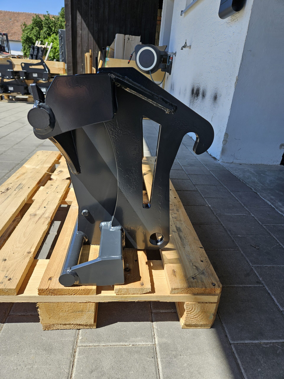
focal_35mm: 23
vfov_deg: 73.9
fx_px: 252
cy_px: 190
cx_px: 142
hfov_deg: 58.9
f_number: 1.8
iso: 25
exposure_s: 1/994
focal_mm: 5.4
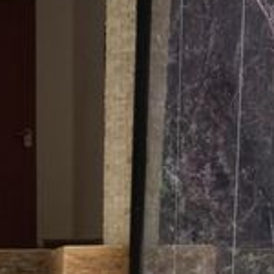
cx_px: 22
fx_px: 913
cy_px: 415
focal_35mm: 102
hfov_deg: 16.8
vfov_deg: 15.7
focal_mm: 3.79
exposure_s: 1/50
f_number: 2.2
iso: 142
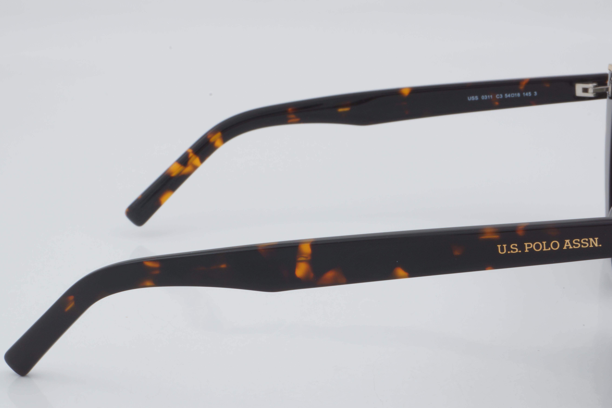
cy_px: 225
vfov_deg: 16.1
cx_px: 338
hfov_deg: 23.9
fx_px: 1445
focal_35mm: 85
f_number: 32
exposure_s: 1/3
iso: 100
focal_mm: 50
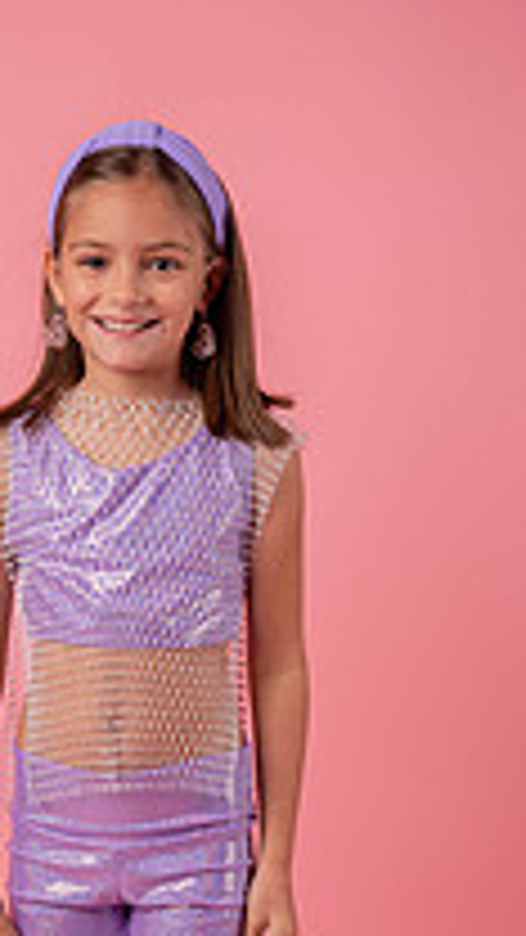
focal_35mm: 104
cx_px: 63
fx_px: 2579
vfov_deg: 20.3
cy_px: 752
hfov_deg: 11.6
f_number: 5
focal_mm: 46
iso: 160
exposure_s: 1/100
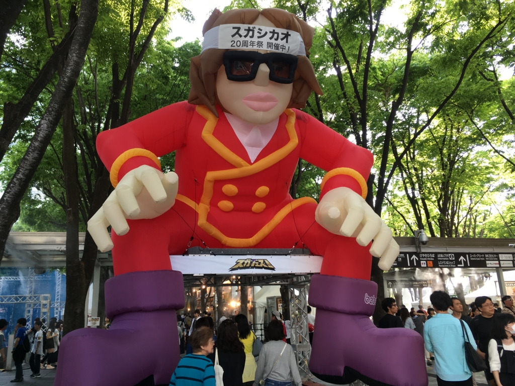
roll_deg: +1.8
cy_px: 193
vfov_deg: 48.2
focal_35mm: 29
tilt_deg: +14.6
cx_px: 258
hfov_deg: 61.7
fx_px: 431
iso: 32
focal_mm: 4.15
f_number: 2.2
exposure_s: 1/120
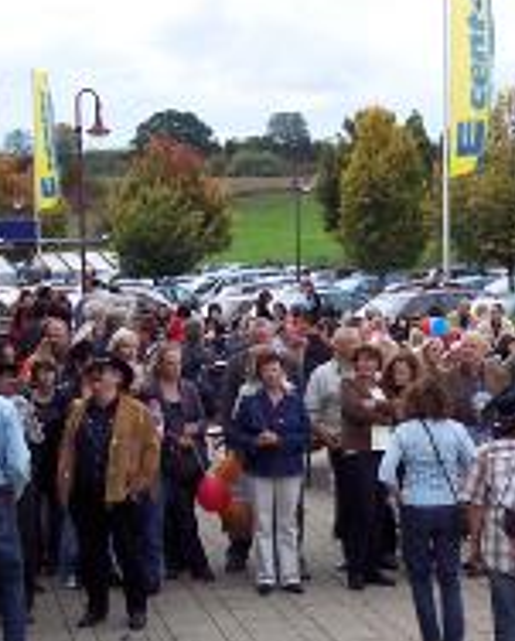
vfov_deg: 18.7
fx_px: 1920
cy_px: 544
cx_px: 348
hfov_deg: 15.2
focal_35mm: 101
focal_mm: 8
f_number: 3.4
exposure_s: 1/250
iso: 100
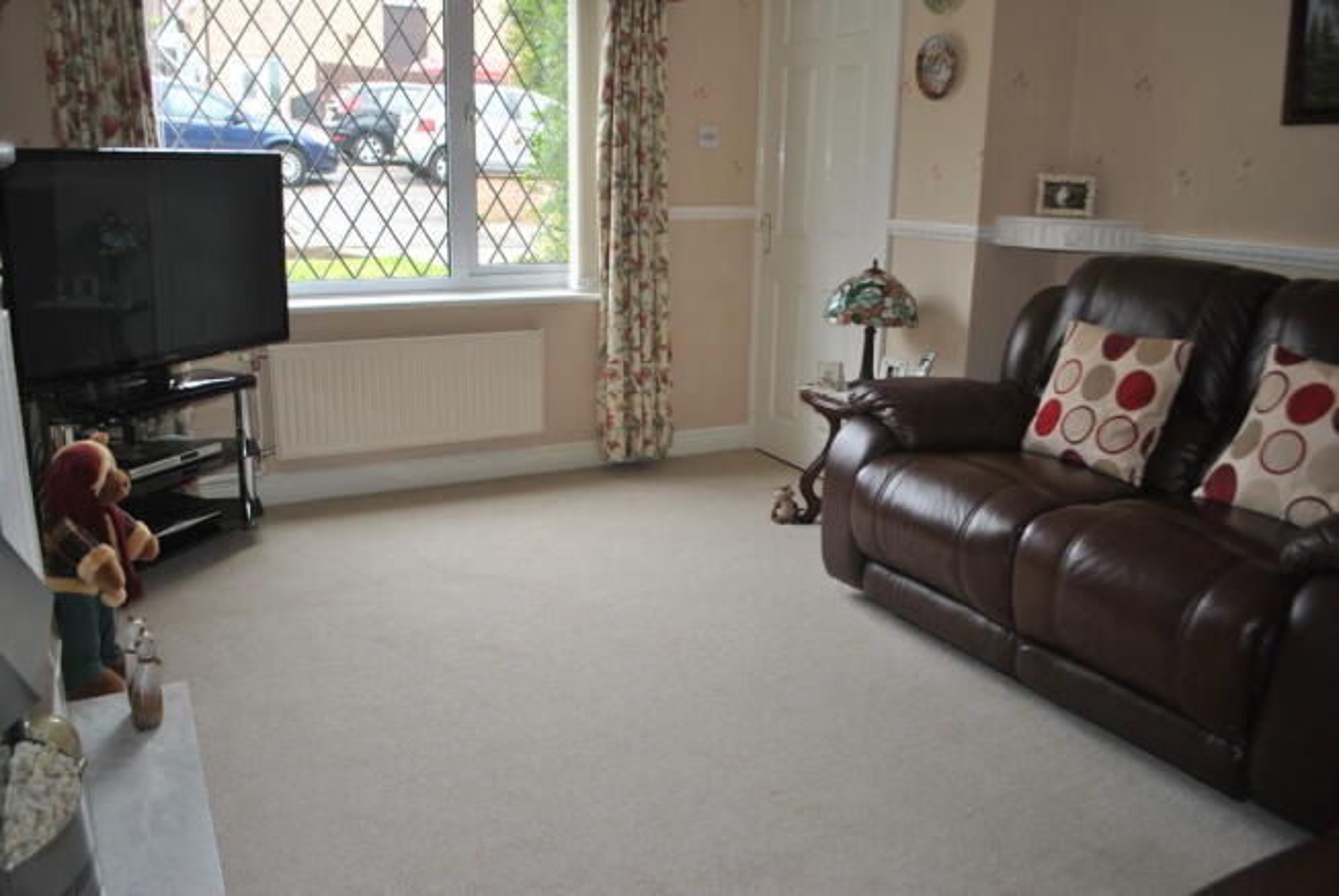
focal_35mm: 27
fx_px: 1005
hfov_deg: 67.3
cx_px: 670
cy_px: 448
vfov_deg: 48.0
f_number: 3.5
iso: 100
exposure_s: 1/25
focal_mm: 18
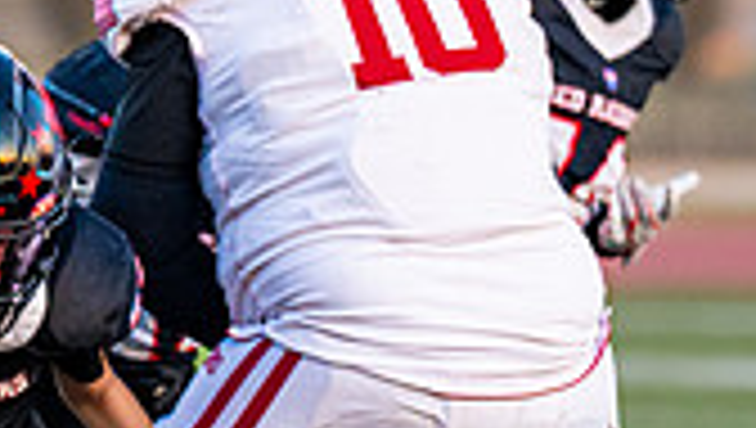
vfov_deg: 1.4
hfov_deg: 2.6
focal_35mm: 843
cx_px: -541
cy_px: 193
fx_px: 16920
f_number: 2.8
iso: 1250
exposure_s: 1/1250
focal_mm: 155
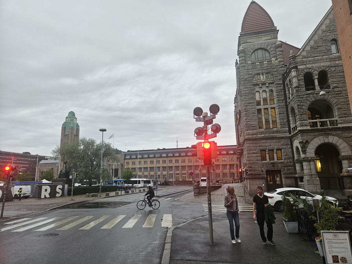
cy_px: 132
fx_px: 234
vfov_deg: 58.9
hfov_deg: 73.9
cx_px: 176
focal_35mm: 23
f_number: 1.8
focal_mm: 5.4
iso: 40
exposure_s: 1/100
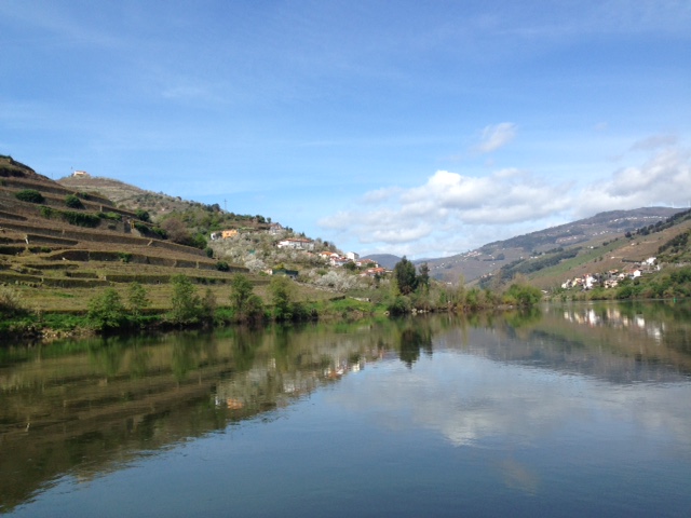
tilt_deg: +4.3
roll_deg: +3.4
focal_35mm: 33
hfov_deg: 55.4
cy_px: 259
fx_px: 659
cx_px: 346
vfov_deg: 42.9
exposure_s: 1/1550
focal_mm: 4.12
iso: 50
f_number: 2.4
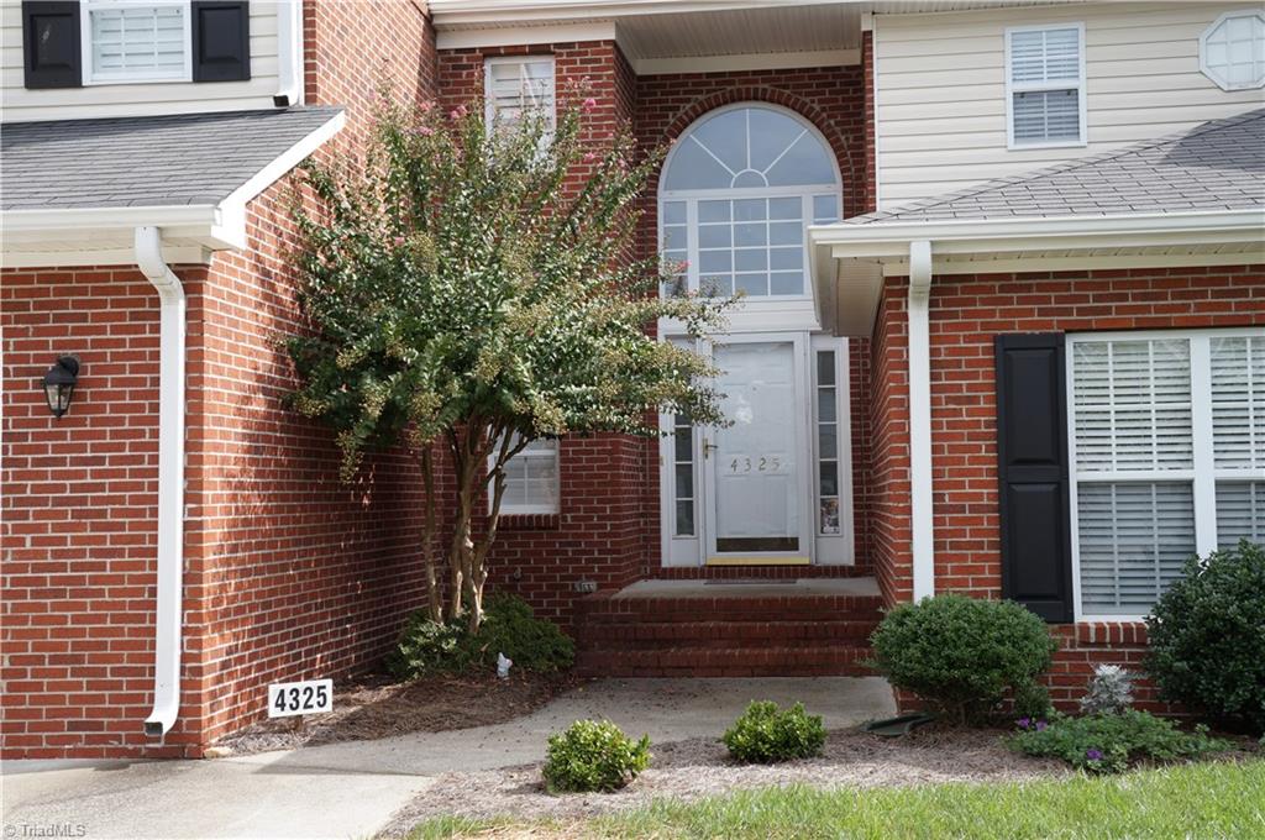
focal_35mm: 44
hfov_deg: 45.0
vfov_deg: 30.8
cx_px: 632
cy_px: 420
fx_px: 1527
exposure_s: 1/125
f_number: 10
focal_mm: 29
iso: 100
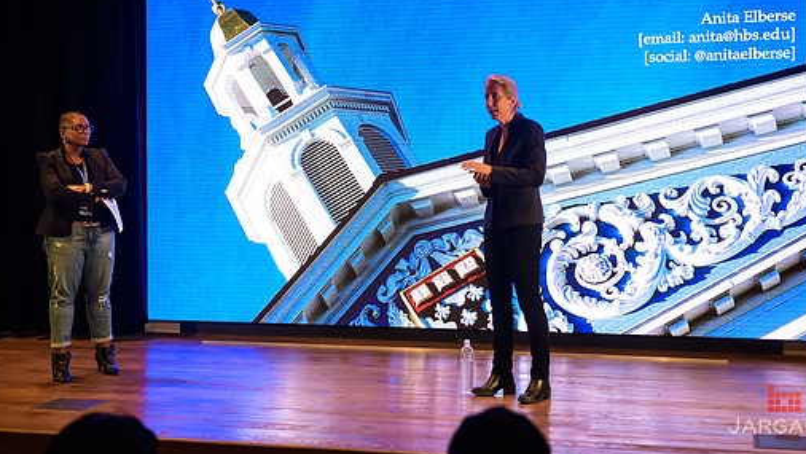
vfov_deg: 22.2
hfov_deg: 38.5
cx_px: 419
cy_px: 160
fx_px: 1154
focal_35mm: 54
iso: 1250
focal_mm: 45
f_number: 3.2
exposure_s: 1/200
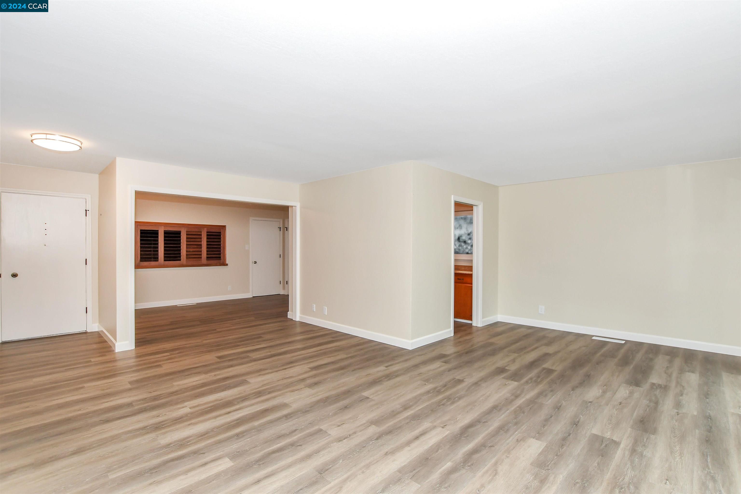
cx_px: 370
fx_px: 309
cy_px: 247
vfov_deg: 77.3
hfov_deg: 100.4
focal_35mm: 15
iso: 640
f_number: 4.5
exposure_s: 1/60
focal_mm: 10
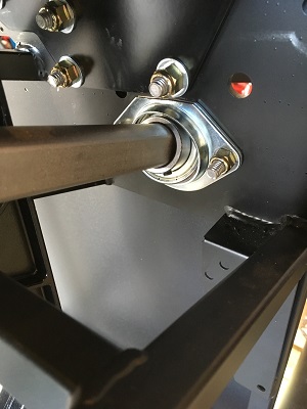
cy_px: 204
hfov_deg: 48.2
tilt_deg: -34.0
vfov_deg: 61.7
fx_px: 343
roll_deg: +2.1
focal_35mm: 29
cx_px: 154
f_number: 2.2
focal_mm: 4.15
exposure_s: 1/15
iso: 250
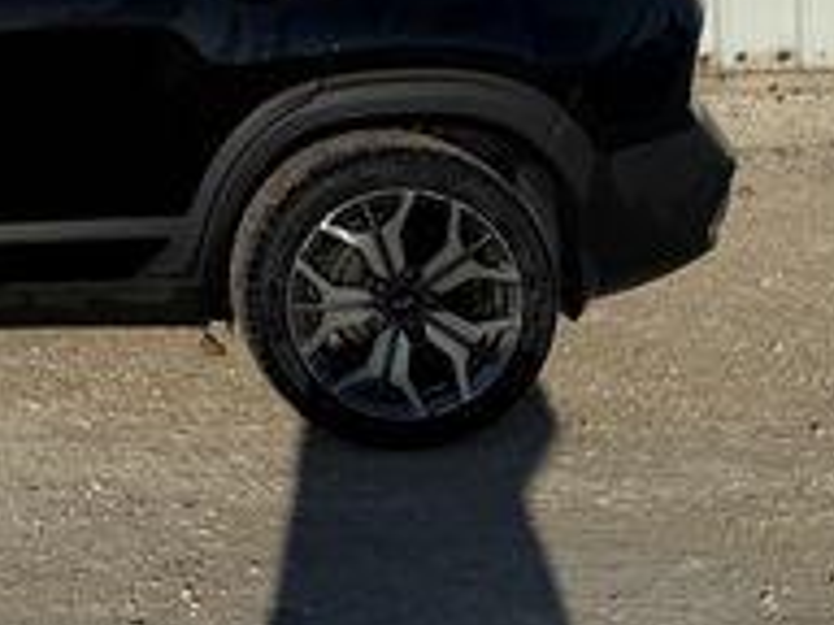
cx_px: -148
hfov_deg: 22.6
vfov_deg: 17.4
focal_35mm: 80
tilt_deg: -2.2
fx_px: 1927
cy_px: -174
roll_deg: +1.4
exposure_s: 1/10309
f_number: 1.78
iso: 80
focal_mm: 6.76
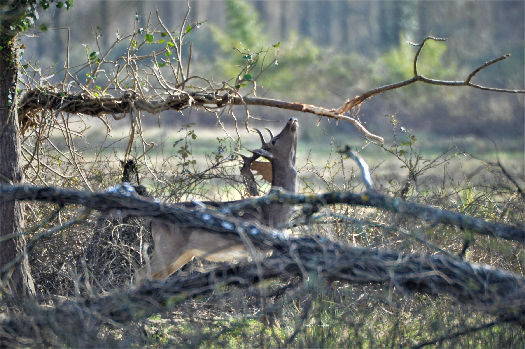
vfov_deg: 2.3
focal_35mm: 600
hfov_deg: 3.4
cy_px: 174
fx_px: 8739
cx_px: 262
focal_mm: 400
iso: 1400
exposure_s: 1/500
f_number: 5.6
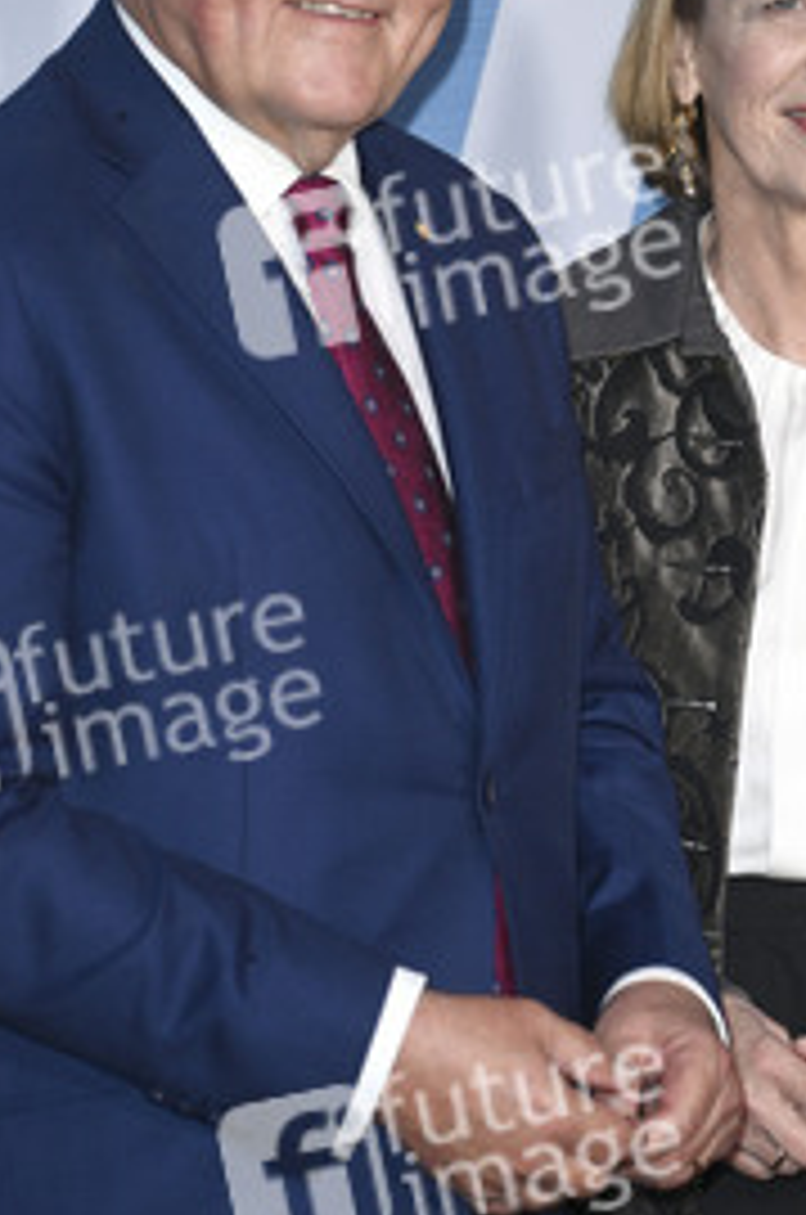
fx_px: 8495
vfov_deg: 8.2
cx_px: 581
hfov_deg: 5.4
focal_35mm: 252
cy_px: 477
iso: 1600
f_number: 5.6
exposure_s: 1/250
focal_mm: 170
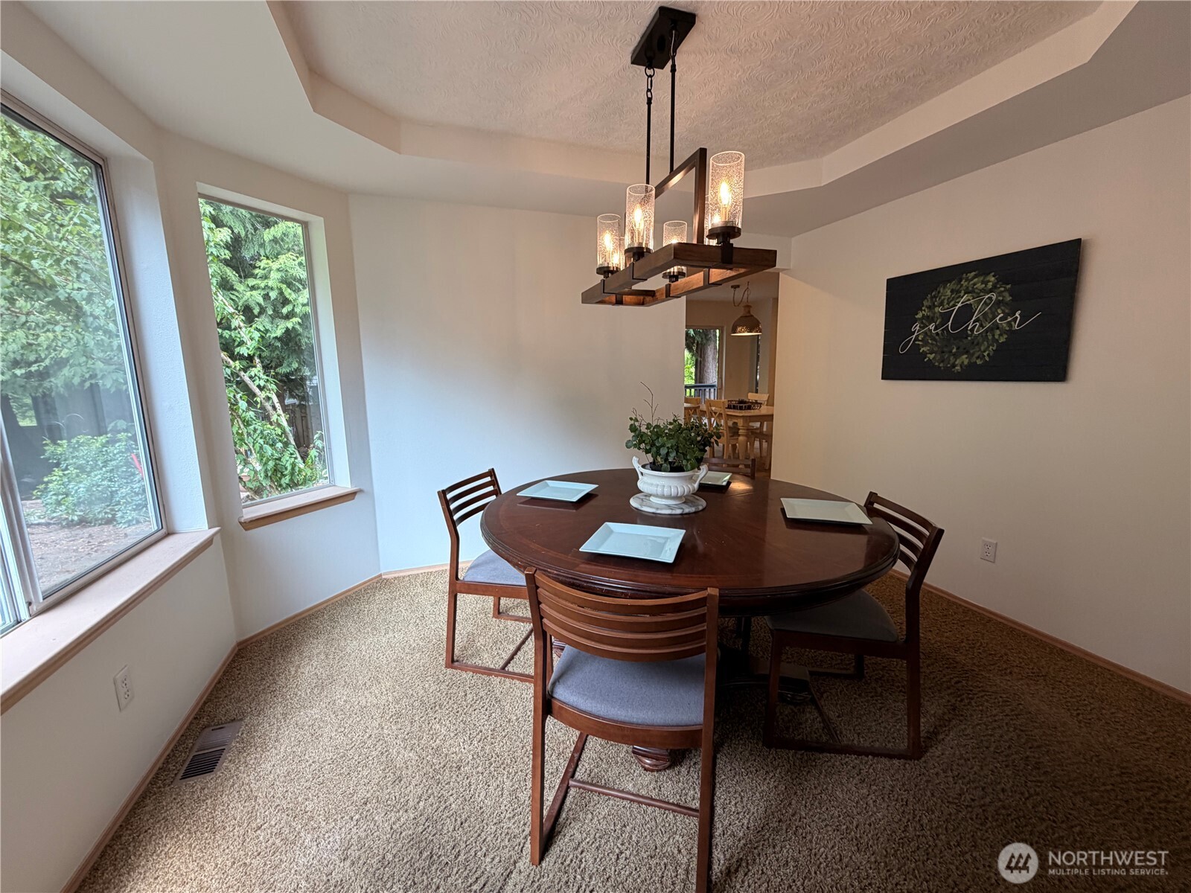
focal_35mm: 14
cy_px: 446
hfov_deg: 102.1
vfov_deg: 85.7
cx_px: 596
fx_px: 482
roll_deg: +0.8
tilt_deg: -9.1
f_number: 2.2
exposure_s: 1/120
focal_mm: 2.22
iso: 100
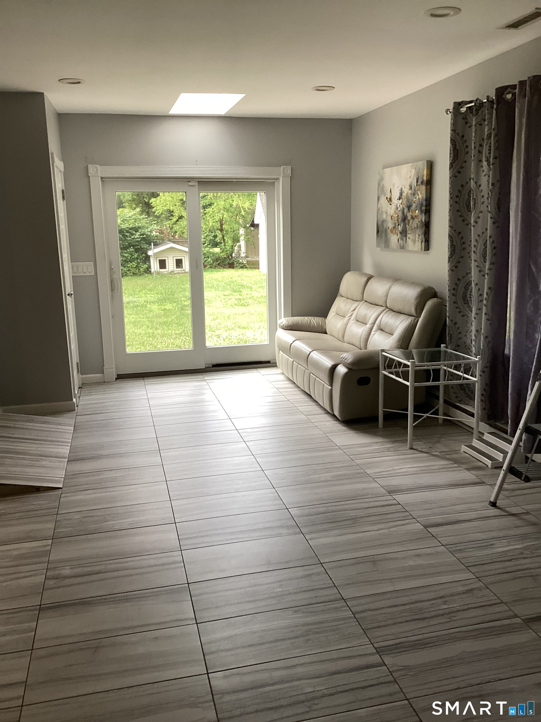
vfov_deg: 58.4
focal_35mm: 31
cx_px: 270
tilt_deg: -11.5
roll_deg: +1.1
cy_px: 361
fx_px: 646
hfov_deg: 45.4
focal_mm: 3.3
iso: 80
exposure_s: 1/120
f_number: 2.4
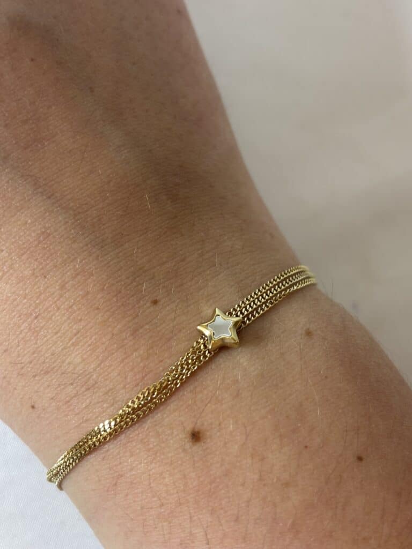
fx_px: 825
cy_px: 274
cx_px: 206
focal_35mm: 52
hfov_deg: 28.0
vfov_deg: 36.8
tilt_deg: -73.6
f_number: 1.6
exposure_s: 1/50
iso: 25
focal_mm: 5.96
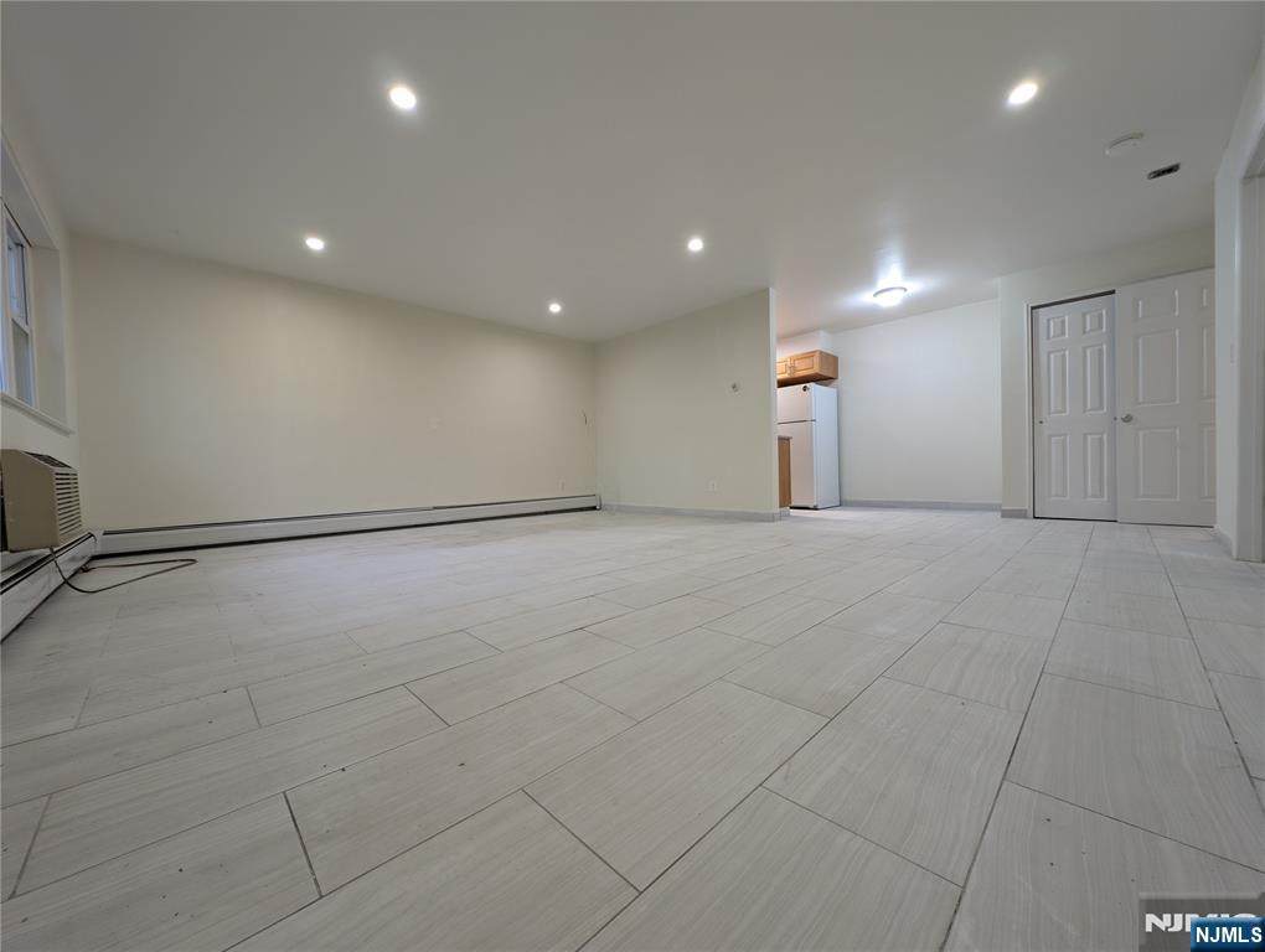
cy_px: 476
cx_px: 632
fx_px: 439
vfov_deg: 94.6
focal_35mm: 12
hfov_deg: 110.5
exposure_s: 1/17.1
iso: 43
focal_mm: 2.23
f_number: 1.95
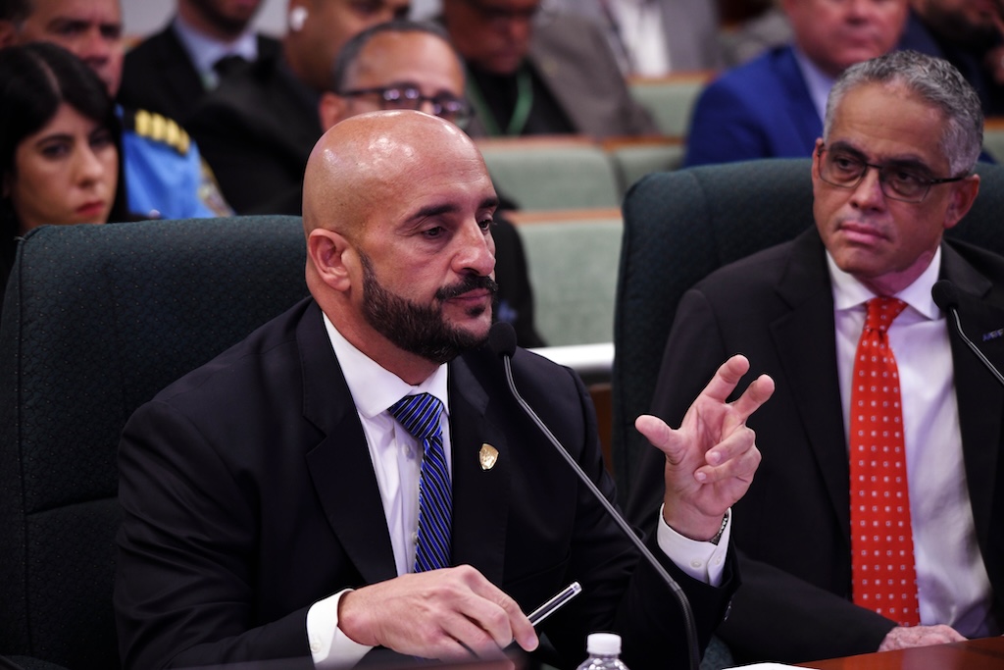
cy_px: 335
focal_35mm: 200
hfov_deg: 10.3
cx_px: 502
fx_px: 5578
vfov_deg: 6.9
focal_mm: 200
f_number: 5.3
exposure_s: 1/160
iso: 1600
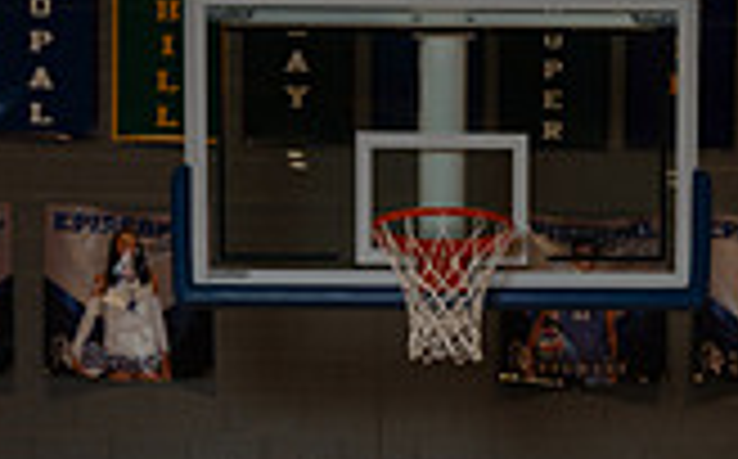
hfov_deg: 18.1
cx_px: 495
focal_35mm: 115
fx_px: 2310
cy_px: 963
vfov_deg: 10.3
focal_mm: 41
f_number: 5.6
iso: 400
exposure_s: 1/250
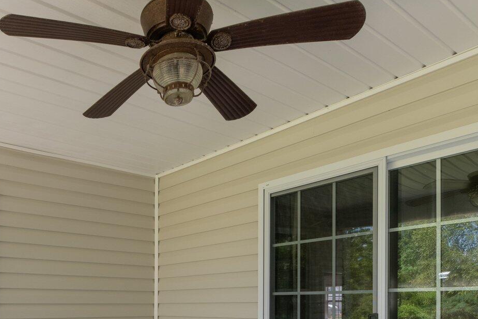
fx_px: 411
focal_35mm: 31
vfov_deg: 37.9
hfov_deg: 58.6
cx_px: 149
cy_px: 316
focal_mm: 14
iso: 400
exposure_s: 1/80
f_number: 9
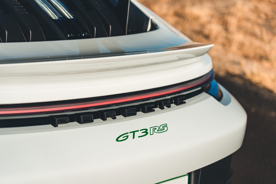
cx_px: 138
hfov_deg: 19.5
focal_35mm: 105
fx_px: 805
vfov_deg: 13.0
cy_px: 92
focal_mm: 105
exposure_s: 1/2500
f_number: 4
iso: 100
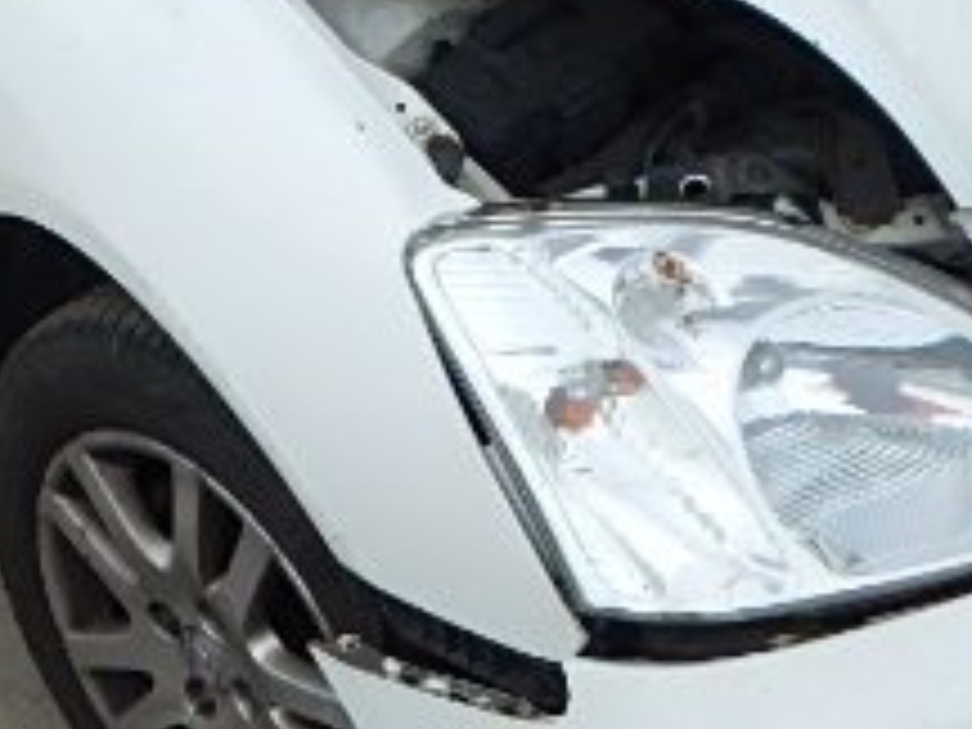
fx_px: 2583
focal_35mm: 92
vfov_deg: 15.8
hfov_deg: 21.3
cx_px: 490
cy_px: 9
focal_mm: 5.6
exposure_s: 1/640
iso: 125
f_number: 4.7
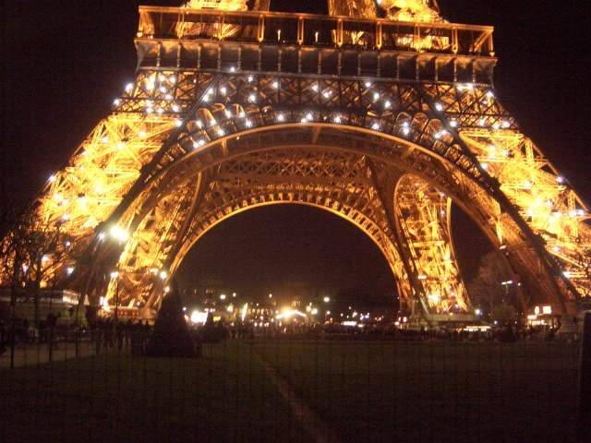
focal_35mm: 39
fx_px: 666
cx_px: 296
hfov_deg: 47.9
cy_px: 222
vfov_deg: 36.8
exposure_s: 1/10
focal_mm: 8
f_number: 2.8
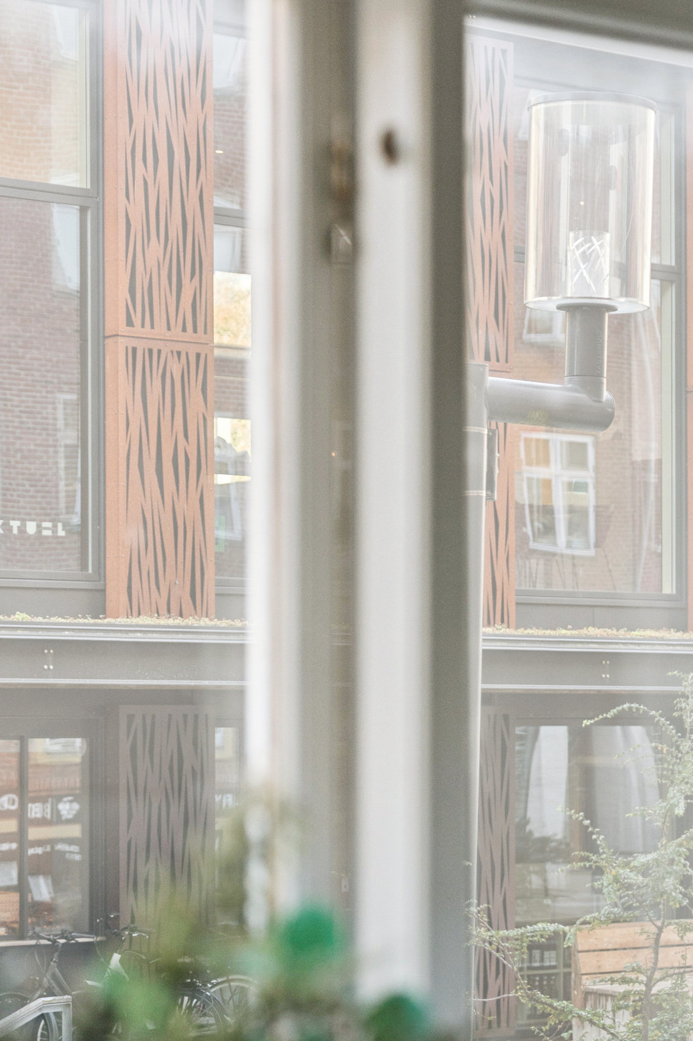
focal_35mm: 108
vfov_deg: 18.9
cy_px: 690
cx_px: 548
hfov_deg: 12.6
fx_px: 3119
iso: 800
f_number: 2.8
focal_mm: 56
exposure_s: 1/640
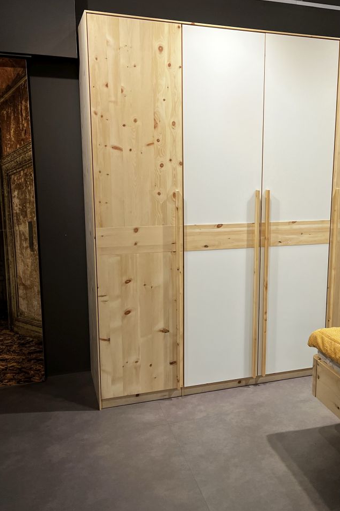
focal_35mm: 38
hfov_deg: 34.2
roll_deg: -1.9
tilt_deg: -10.4
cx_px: 259
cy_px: 246
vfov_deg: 50.7
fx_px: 539
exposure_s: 1/100
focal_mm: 5.1
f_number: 1.6
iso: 125
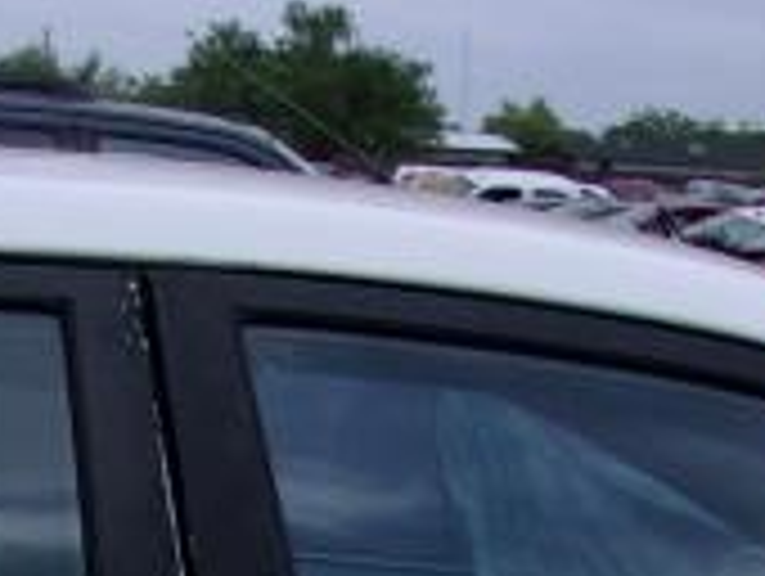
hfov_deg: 15.4
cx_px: 184
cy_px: 1166
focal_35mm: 127
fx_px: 2811
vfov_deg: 10.7
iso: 80
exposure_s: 1/80
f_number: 10.4
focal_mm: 4.9
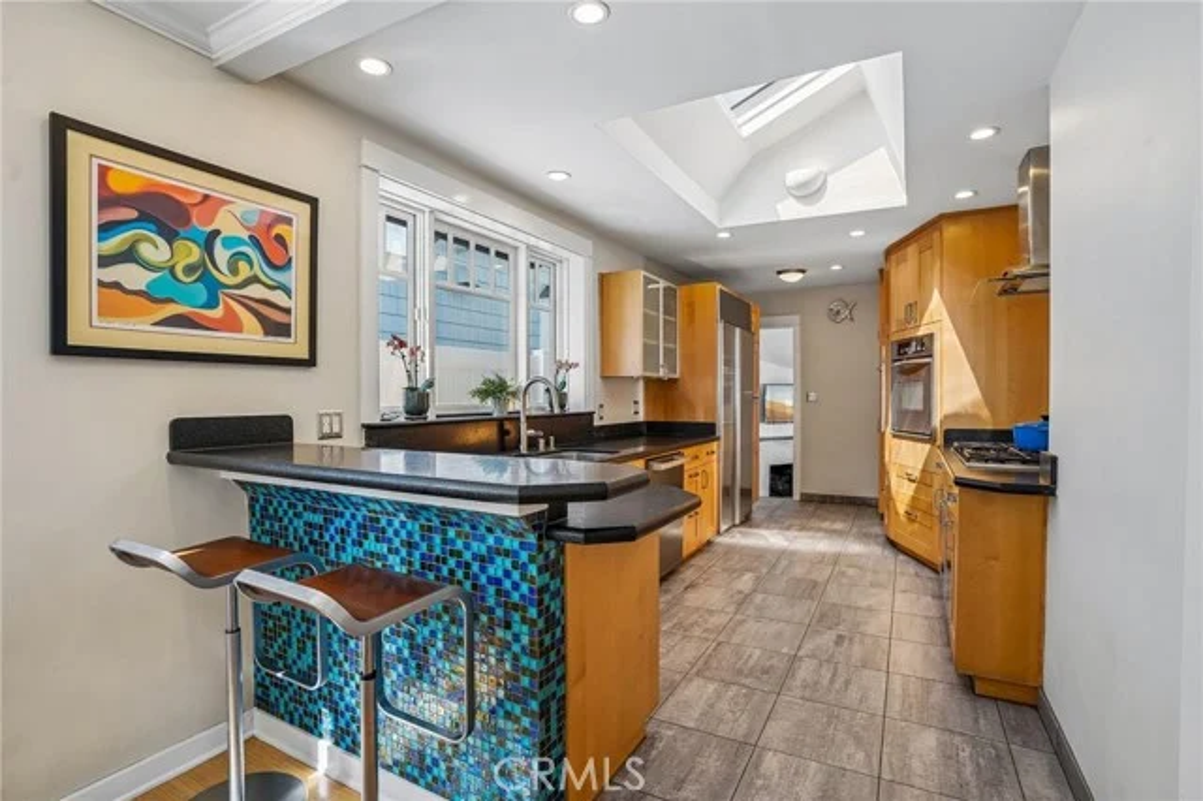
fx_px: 568
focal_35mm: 17
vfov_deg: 70.4
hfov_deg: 93.3
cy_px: 400
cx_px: 602
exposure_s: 1/30
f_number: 8
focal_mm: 17
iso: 400
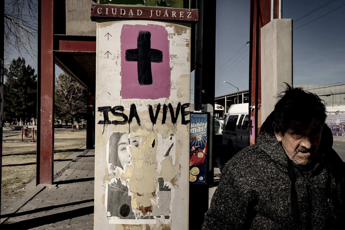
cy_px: 120
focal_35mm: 34
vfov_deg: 38.9
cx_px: 159
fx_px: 326
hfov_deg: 55.7
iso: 100
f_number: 11
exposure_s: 1/250
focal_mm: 20
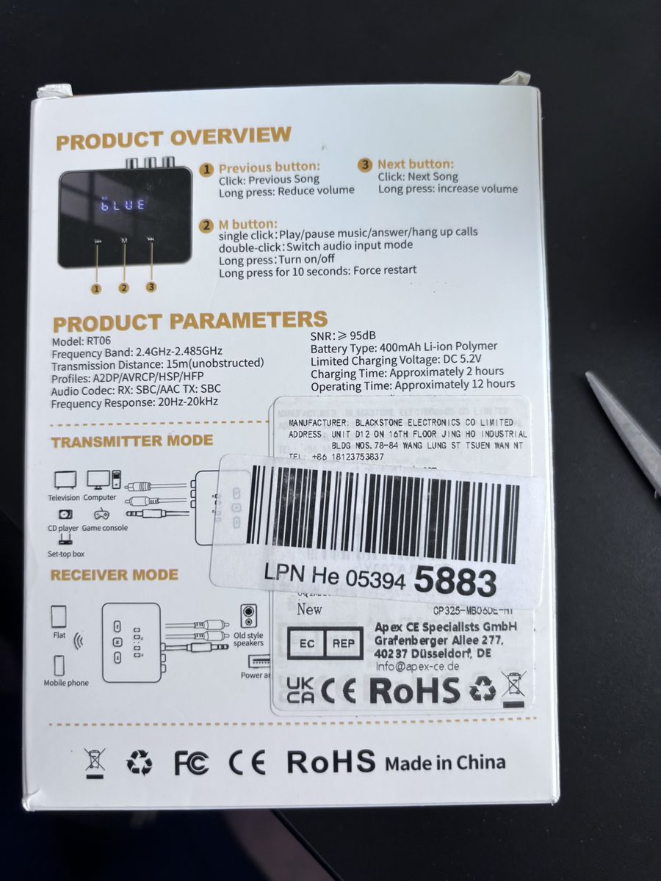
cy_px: 440
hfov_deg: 53.1
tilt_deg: -88.0
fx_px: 662
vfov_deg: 67.3
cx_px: 330
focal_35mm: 26
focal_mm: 5.96
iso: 125
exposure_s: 1/121
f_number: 1.6
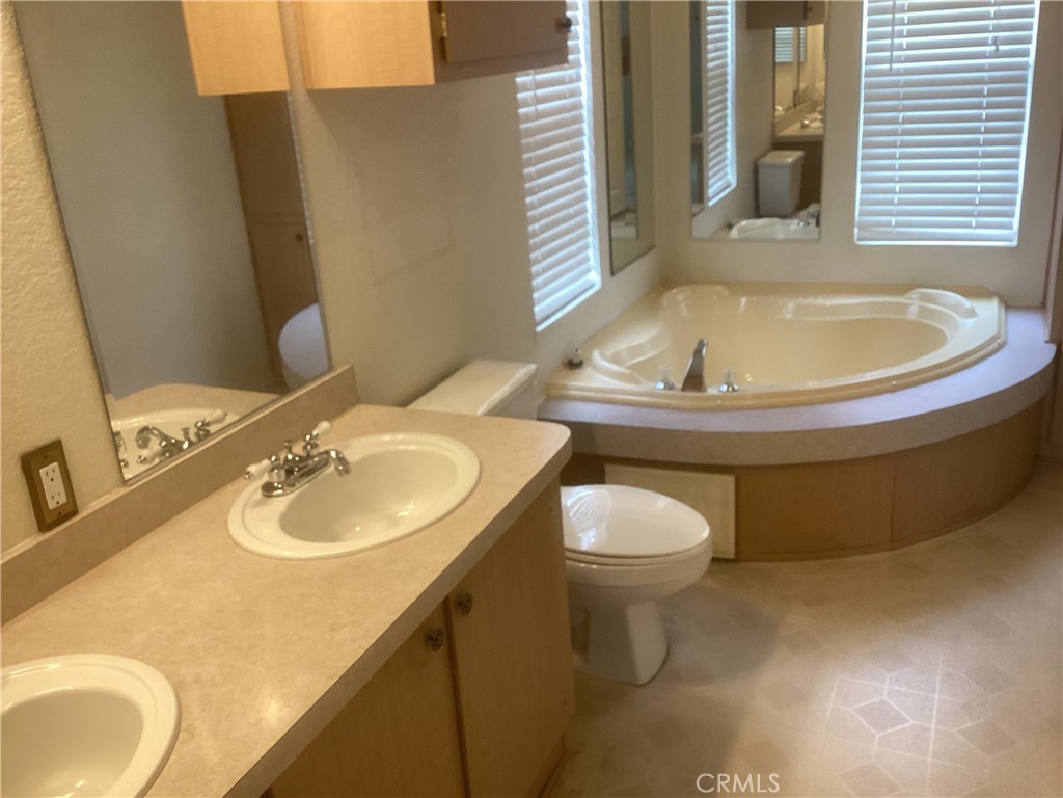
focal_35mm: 31
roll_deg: +4.2
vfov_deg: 45.4
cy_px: 399
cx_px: 532
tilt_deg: -18.5
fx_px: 952
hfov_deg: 58.4
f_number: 2.4
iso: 80
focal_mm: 3.3
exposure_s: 1/60
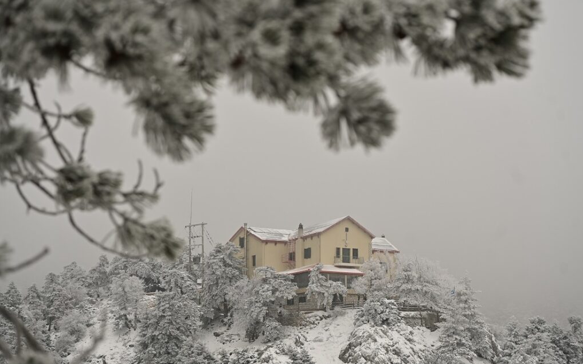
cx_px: 293
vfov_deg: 16.1
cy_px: 191
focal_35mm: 81
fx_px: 1287
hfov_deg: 25.5
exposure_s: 1/800
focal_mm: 79
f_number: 4
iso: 125
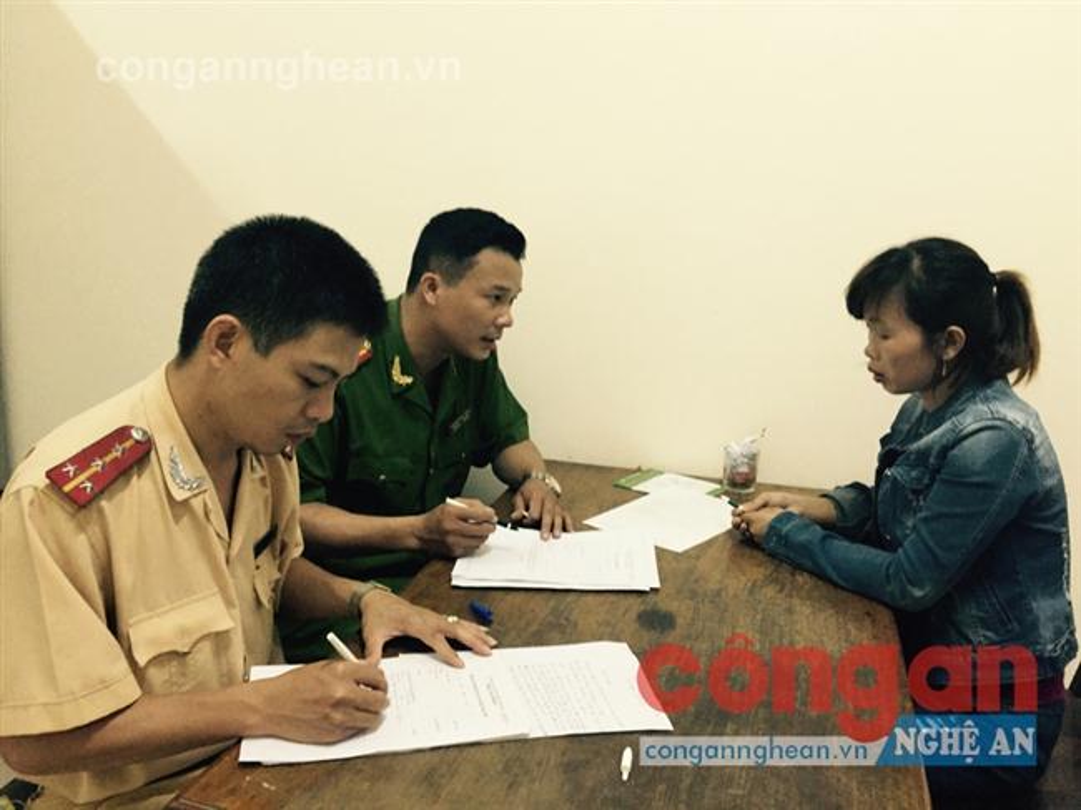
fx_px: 905
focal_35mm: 29
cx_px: 540
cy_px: 405
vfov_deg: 48.2
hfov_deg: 61.7
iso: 250
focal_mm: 4.15
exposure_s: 1/20
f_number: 2.2
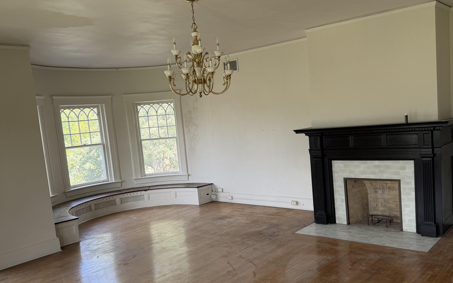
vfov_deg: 37.1
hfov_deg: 56.7
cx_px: 231
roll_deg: +4.4
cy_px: 174
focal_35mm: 34
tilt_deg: -10.0
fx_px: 420
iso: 80
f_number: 1.78
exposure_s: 1/190
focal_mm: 6.76
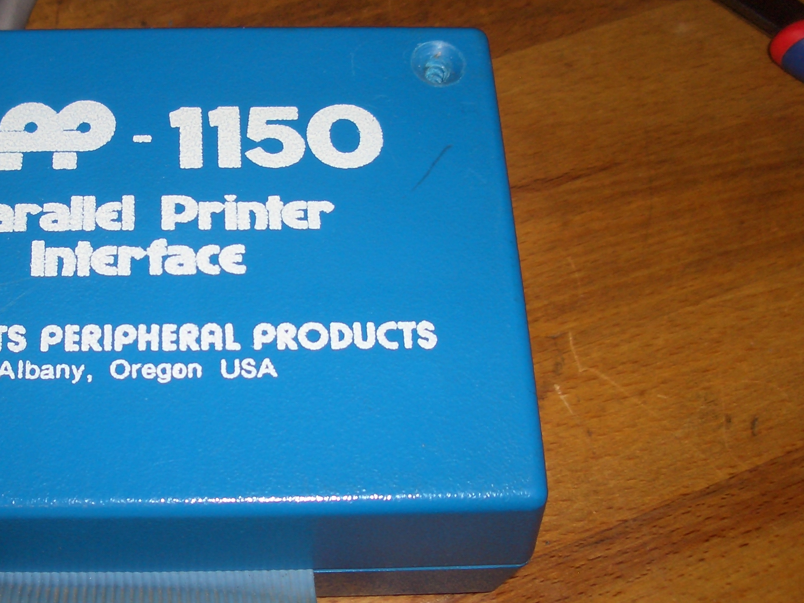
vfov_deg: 24.4
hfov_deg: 31.5
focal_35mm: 60
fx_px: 1394
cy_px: 309
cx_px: 184
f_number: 2.6
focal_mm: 5.8
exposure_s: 1/60
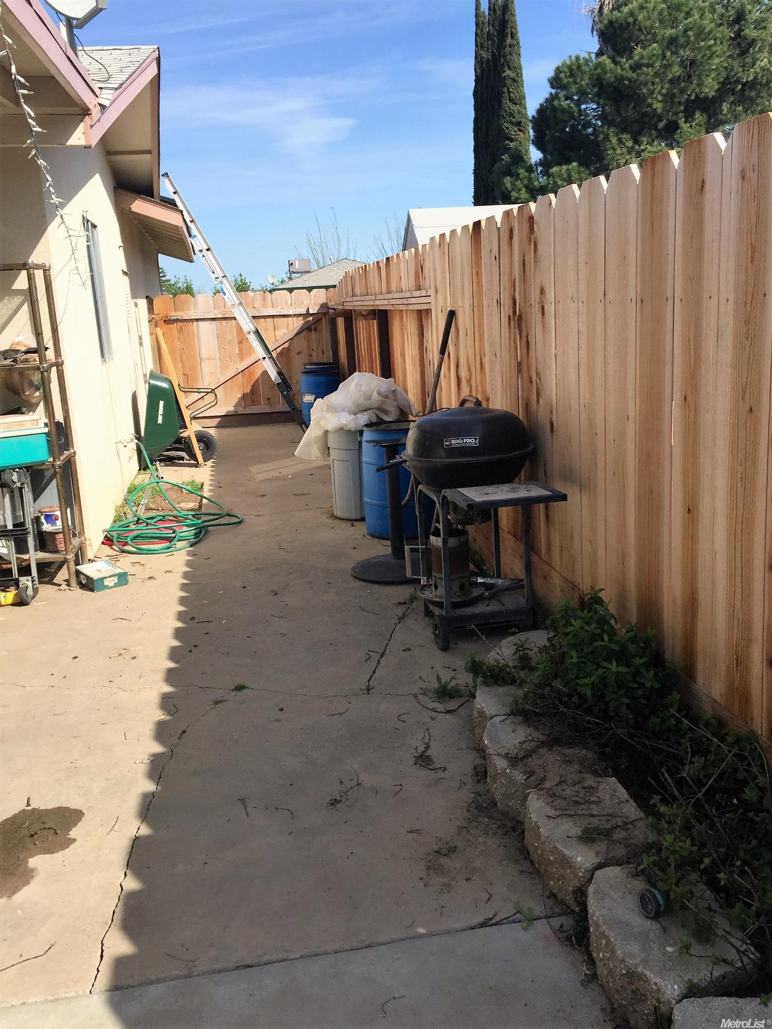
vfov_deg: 61.7
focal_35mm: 29
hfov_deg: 48.2
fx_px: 862
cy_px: 514
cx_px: 386
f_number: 2.2
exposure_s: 1/1799
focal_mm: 4.15
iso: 32
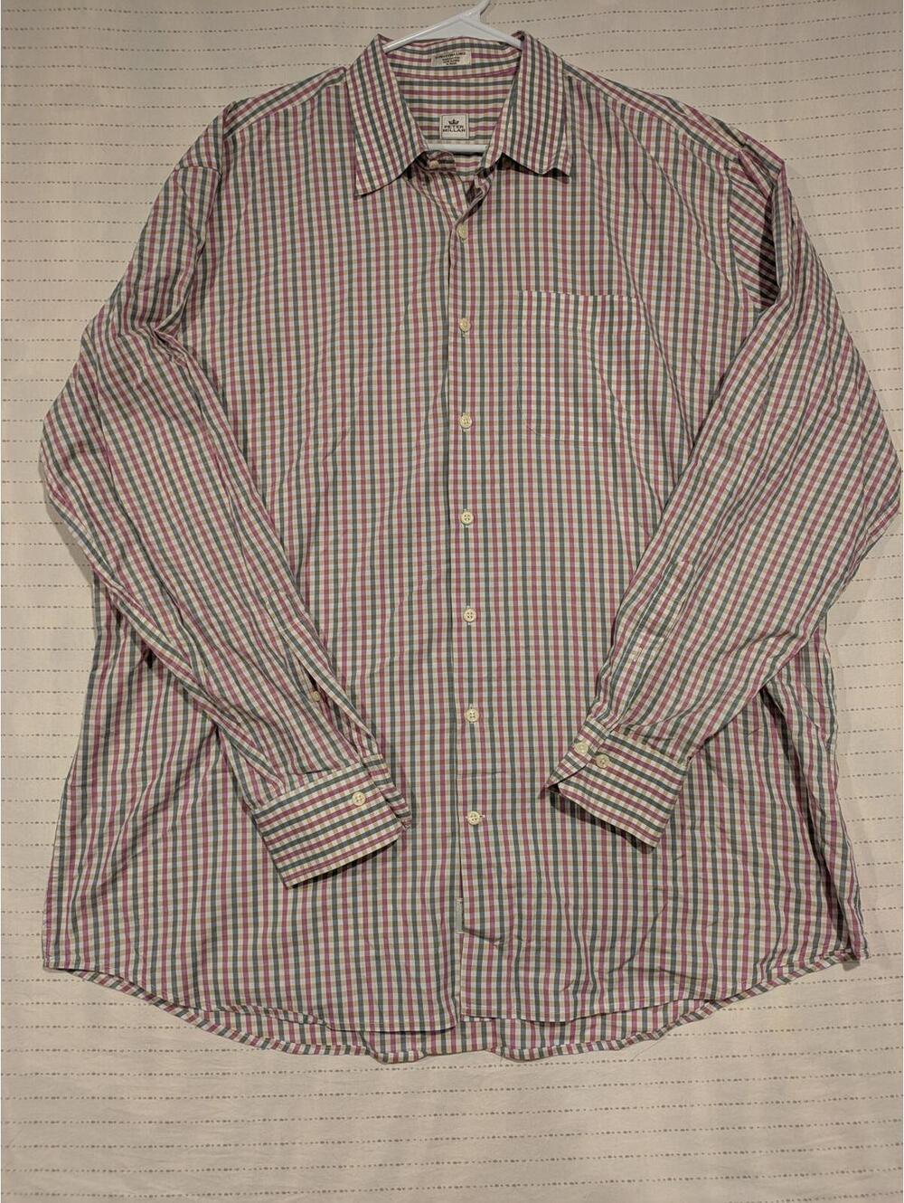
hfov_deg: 55.0
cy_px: 602
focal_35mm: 25
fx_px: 869
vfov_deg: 69.3
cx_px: 452
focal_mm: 5.43
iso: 175
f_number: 1.89
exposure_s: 1/60
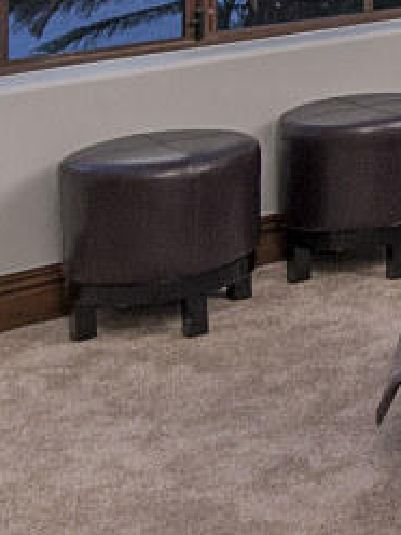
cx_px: 1076
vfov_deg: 18.0
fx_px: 1529
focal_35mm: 99
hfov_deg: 11.3
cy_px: -230
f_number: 8
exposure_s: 1/50
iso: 800
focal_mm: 17
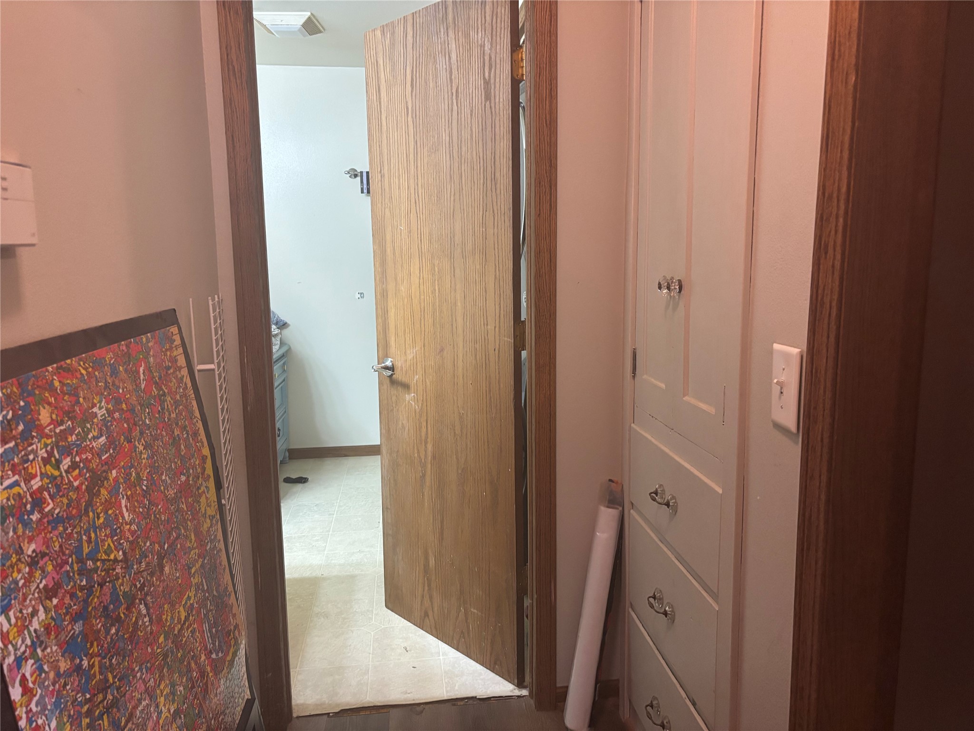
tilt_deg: -6.2
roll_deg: -0.2
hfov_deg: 67.3
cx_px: 487
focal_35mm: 26
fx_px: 732
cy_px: 366
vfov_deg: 53.1
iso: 500
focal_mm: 5.96
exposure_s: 1/60
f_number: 1.6
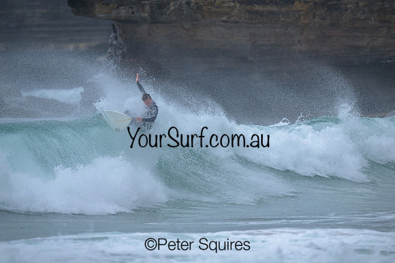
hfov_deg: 2.6
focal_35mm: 800
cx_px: 198
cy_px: 132
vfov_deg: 1.7
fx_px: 8779
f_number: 6.3
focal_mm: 800
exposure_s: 1/2000
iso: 280
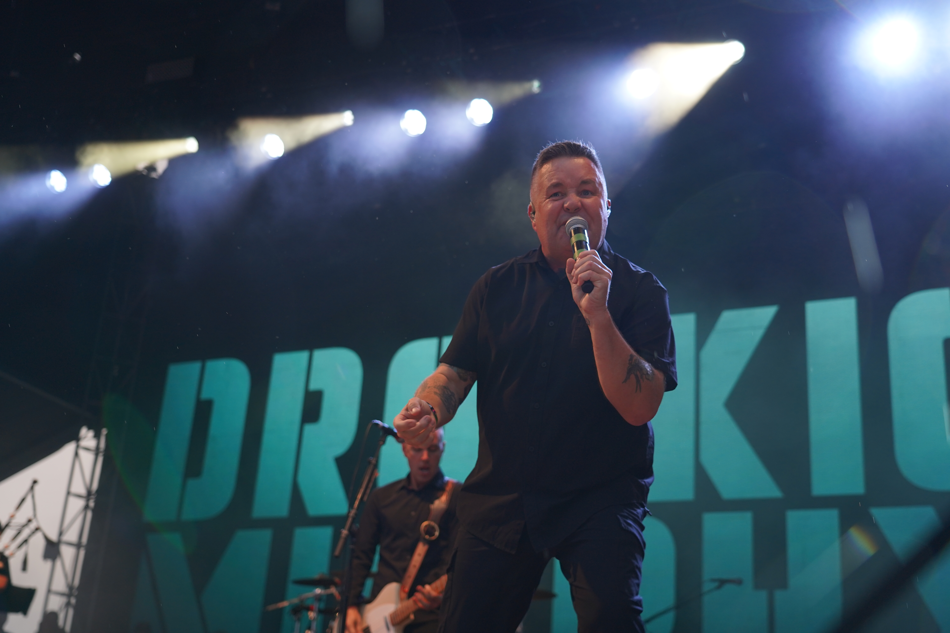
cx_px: 475
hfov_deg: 42.7
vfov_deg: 29.2
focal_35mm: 46
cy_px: 316
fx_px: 1214
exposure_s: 1/160
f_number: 4
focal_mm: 46
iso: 500
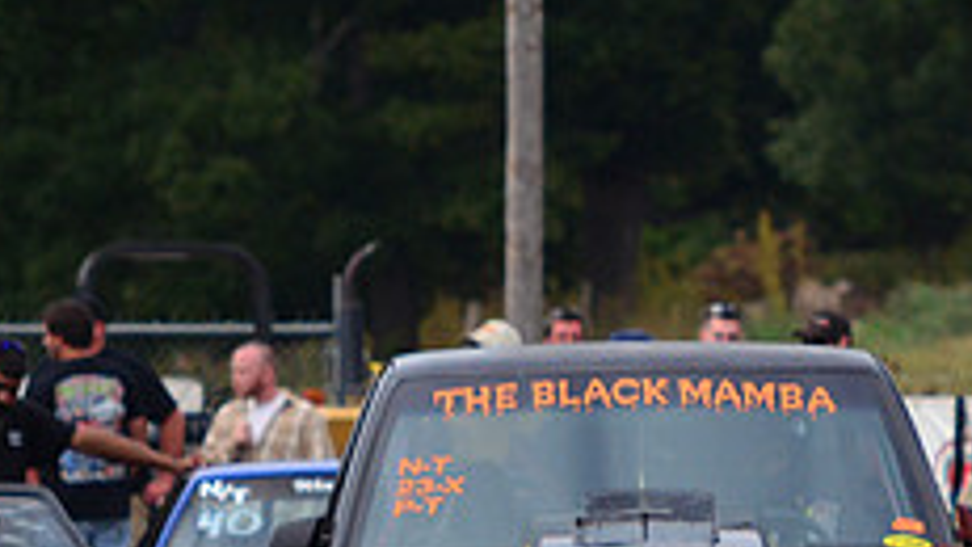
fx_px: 20312
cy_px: 656
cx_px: 854
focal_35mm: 788
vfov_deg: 1.5
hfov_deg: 2.7
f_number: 5.6
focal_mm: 200
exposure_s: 1/1600
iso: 1000
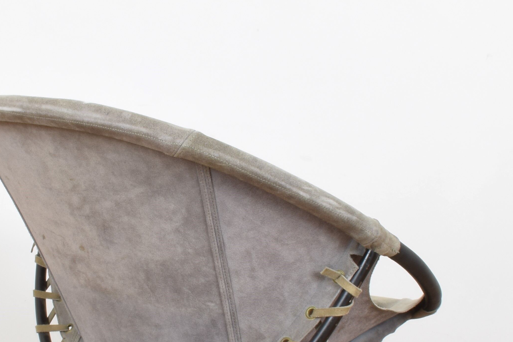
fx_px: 1240
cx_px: 194
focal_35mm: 87
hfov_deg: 23.3
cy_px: 241
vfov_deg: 15.7
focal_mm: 20
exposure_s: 5
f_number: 22
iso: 100
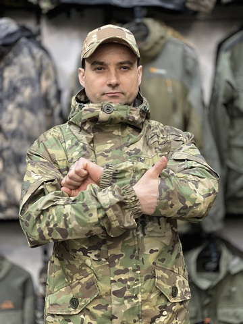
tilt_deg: -2.4
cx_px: 122
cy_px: 162
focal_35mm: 77
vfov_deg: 25.3
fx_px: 721
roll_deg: +1.4
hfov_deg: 19.1
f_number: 2.8
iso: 250
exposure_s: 1/33
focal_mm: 9
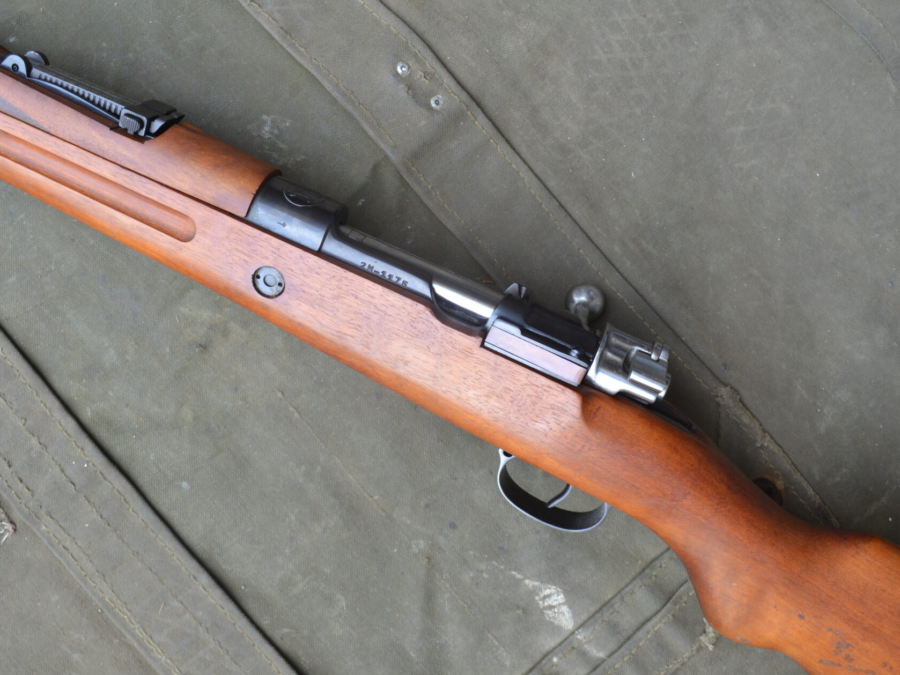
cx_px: 402
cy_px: 341
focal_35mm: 33
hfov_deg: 55.2
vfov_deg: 43.0
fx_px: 858
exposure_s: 1/60
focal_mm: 20
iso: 220
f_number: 5.6
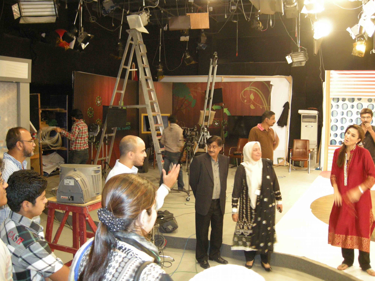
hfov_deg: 52.6
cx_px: 188
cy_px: 140
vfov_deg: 40.7
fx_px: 379
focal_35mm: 35
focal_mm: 7.5
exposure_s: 1/14.4
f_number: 2.7
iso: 400
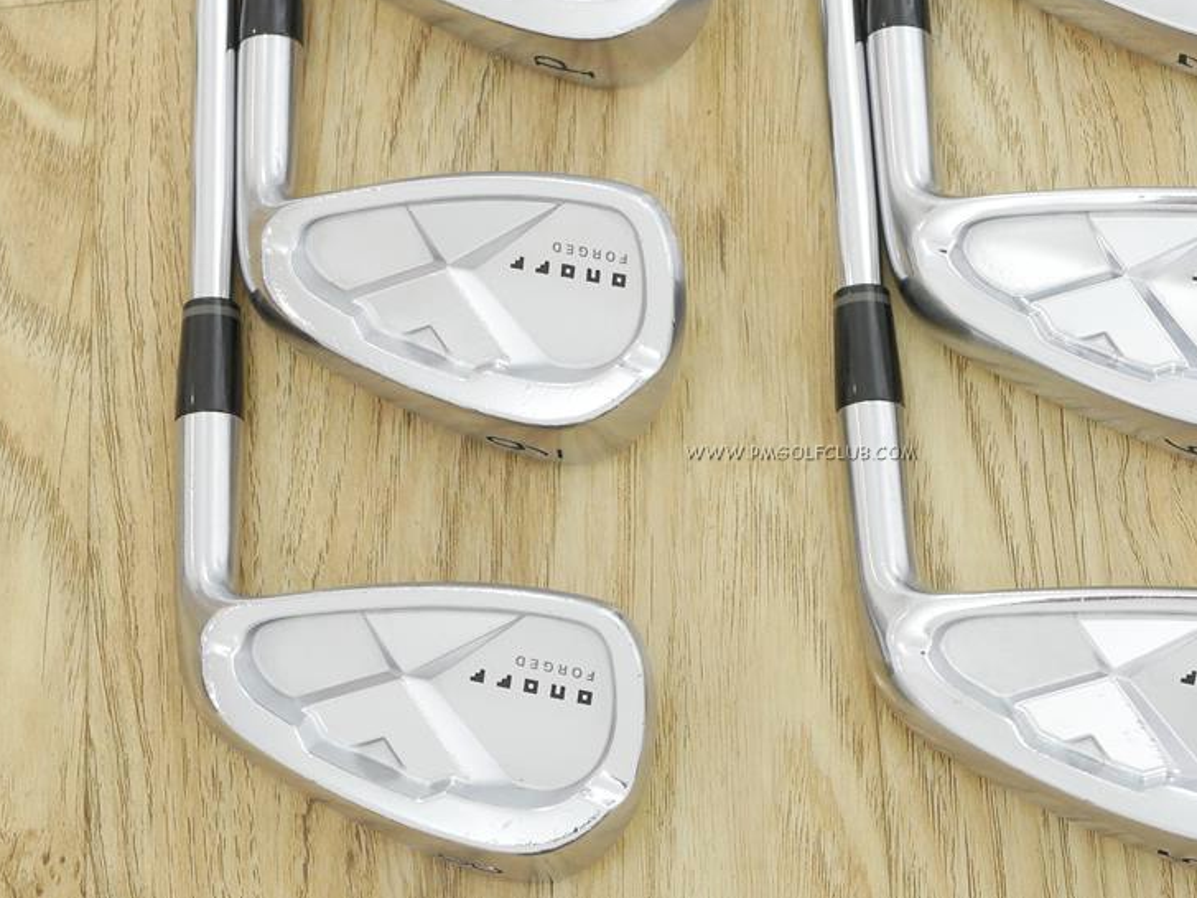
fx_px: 3042
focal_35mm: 88
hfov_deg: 22.2
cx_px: 801
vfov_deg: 16.7
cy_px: 303
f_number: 4.5
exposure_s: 1/50
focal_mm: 25
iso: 1600
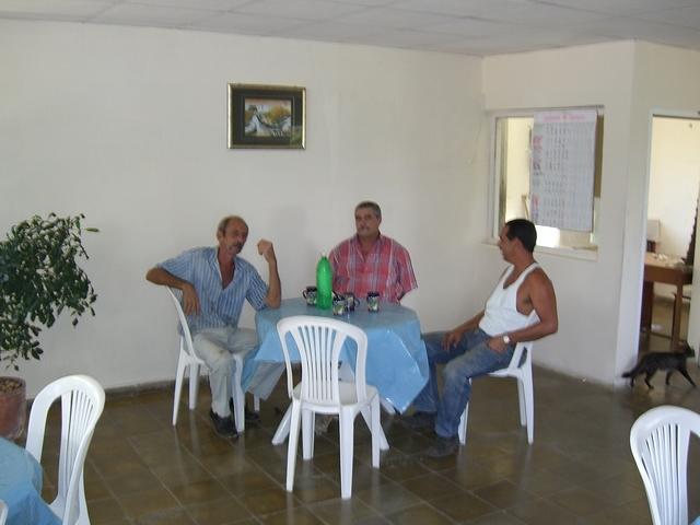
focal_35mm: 38
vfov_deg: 37.7
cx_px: 350
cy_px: 262
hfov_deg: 49.0
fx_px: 768
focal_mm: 7.9
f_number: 2.8
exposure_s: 1/60
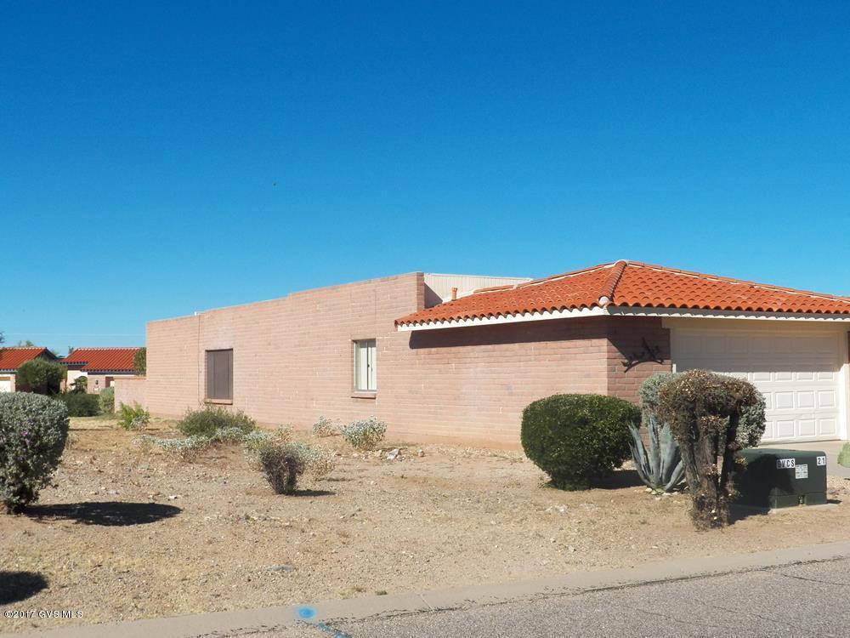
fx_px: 1080
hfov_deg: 42.9
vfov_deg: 32.9
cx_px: 425
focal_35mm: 44
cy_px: 319
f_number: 4.5
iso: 125
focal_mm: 7.9
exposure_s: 1/1600
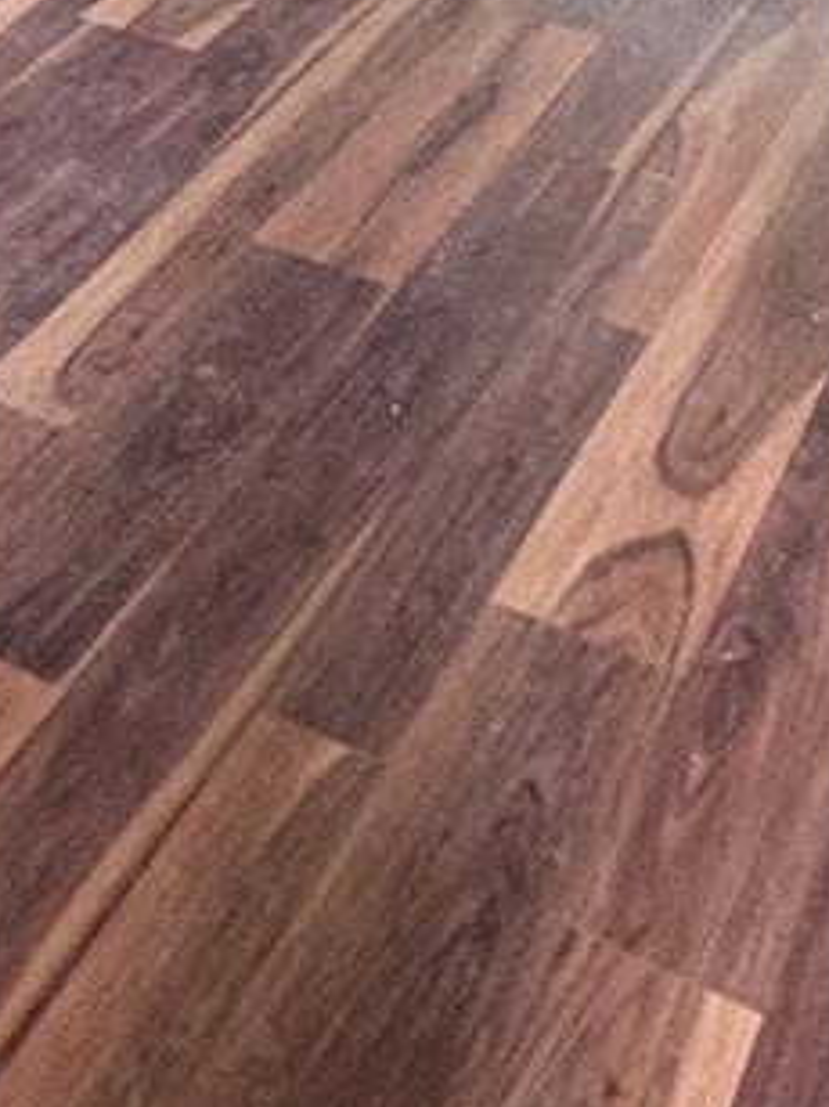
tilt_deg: -7.2
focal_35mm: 70
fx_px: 2237
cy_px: -808
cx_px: 414
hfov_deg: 21.0
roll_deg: -1.1
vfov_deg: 20.7
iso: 640
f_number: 2.2
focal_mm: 2.22
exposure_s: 1/60
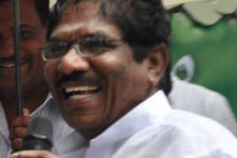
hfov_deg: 5.9
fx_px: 2280
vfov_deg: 4.0
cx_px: 8
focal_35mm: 347
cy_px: 111
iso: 800
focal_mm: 75
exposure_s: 1/60
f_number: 5.3
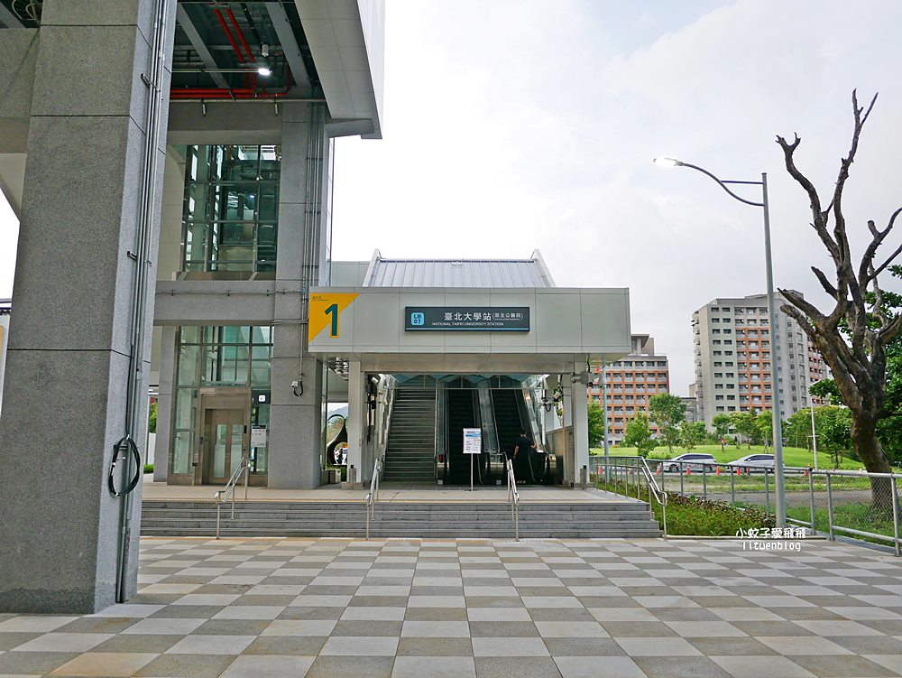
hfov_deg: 63.4
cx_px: 451
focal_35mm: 28
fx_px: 730
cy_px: 339
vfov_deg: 49.8
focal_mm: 14
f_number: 2.5
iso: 200
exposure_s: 1/500
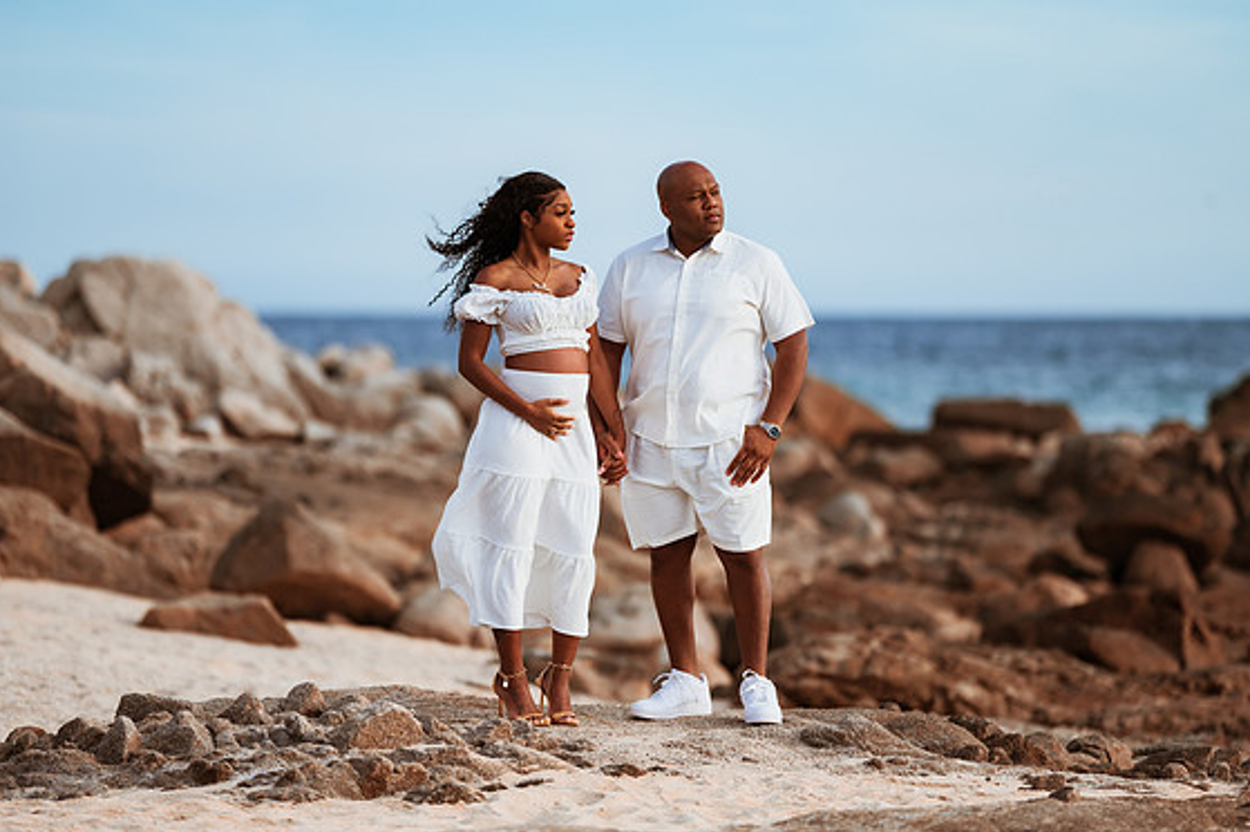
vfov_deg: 9.8
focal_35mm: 140
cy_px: 427
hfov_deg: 14.7
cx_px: 615
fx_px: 4858
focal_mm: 135
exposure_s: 1/4000
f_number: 1.8
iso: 125
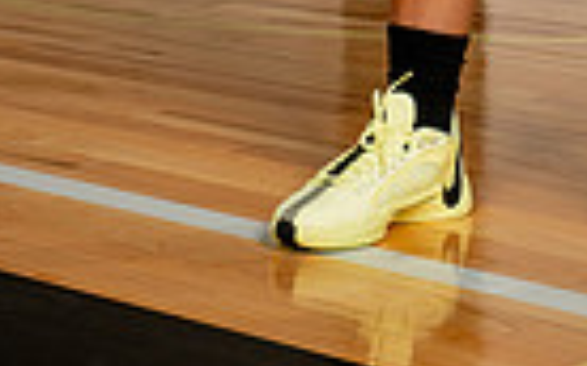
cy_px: -545
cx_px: 519
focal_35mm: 146
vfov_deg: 8.2
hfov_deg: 14.2
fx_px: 2334
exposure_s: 1/500
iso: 250
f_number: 8
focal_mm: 44
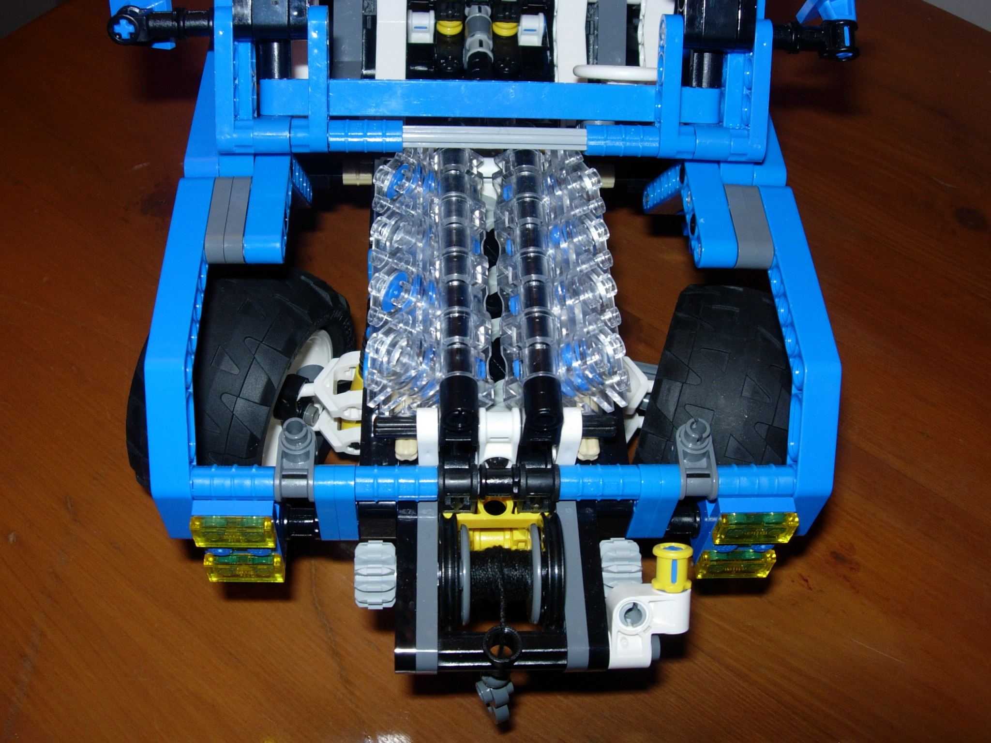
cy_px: 372
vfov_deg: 37.7
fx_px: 1088
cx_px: 496
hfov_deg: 49.0
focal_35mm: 38
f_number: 4.8
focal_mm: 7.8
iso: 79
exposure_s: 1/64
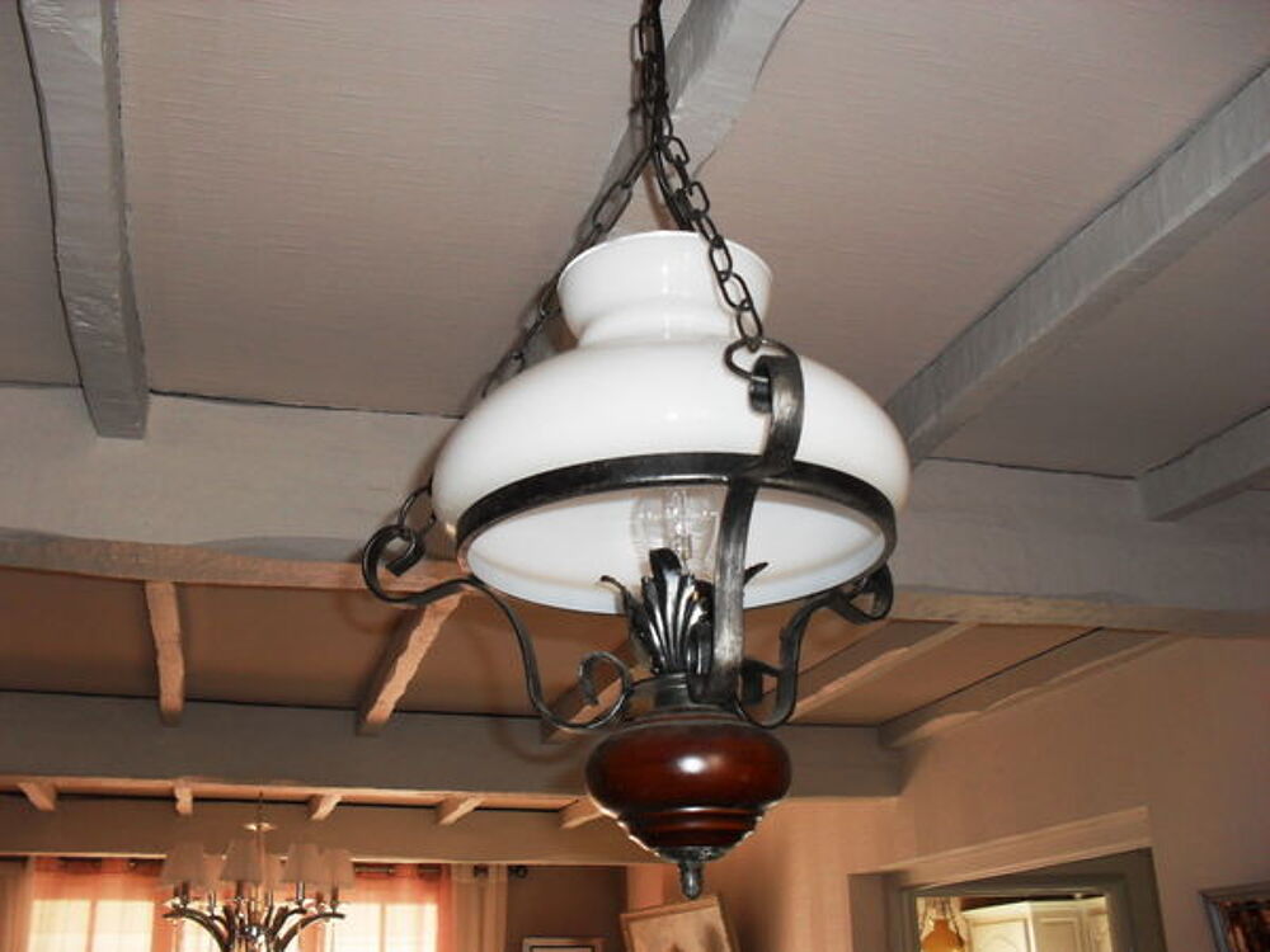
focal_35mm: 35
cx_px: 635
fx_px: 1284
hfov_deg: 52.6
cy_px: 476
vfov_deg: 40.7
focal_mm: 6.3
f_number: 3.2
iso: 200
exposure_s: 1/45
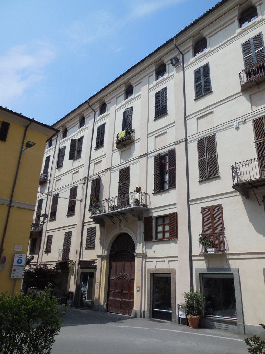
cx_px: 132
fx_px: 255
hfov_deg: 54.9
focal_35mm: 25
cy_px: 177
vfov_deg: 69.4
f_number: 6.2
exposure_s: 1/640
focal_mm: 4.5
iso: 125
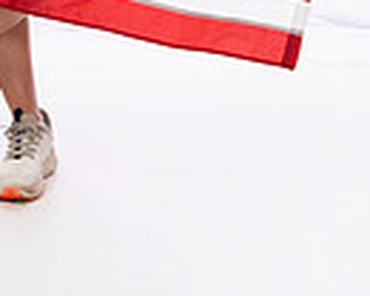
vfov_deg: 10.5
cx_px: 9
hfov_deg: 14.3
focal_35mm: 133
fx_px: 1456
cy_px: -333
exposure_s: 1/250
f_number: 8
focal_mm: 41
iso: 640
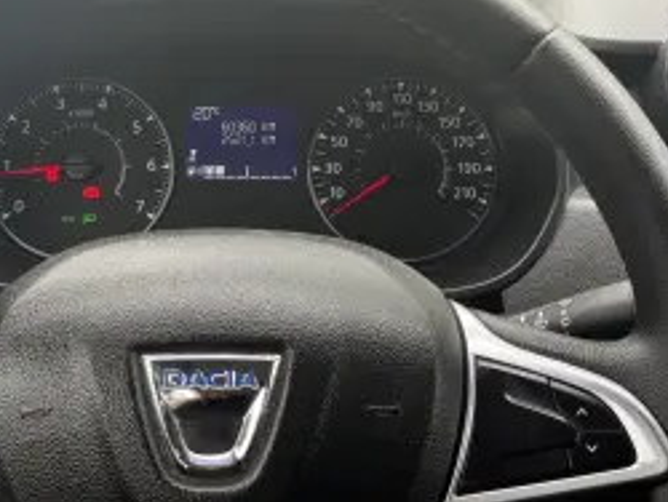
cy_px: 147
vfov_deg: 21.2
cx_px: 265
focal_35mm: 69
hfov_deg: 28.1
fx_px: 1333
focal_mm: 6.76
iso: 100
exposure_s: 1/64
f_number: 1.78
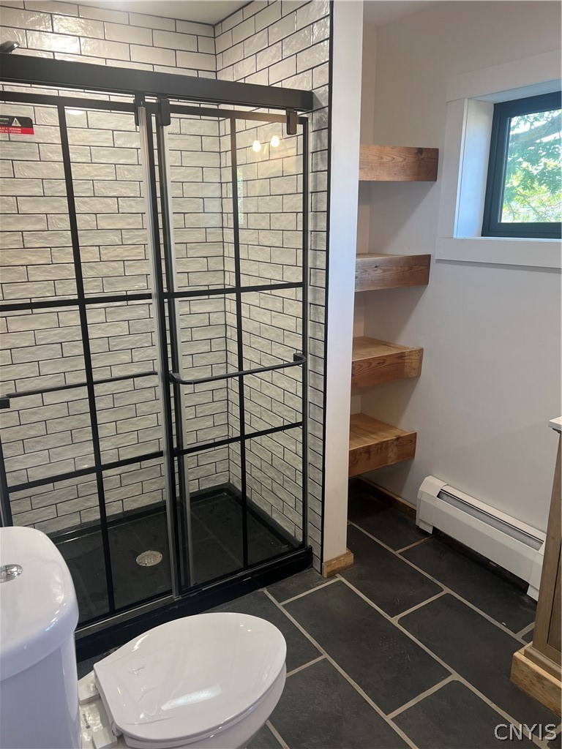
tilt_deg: -15.6
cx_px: 281
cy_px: 374
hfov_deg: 53.1
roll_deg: +1.9
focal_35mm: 26
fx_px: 563
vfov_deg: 67.3
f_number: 1.5
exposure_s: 1/60
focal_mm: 5.7
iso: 80
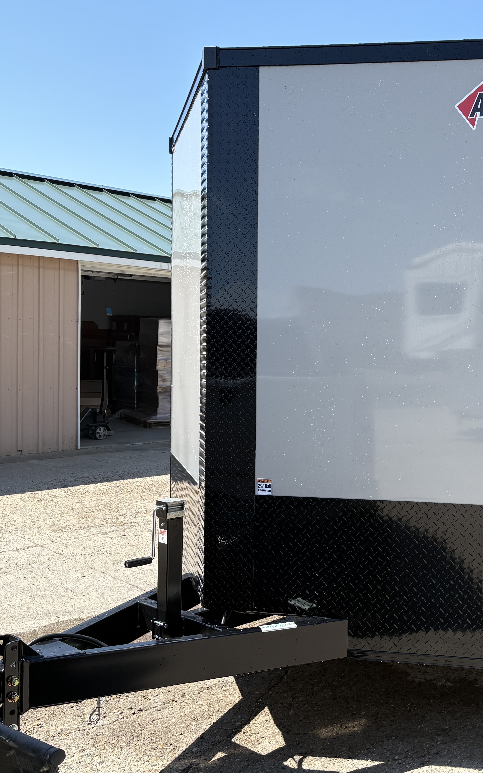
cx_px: 479
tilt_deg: -3.3
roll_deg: -1.7
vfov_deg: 52.8
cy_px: 384
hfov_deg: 31.9
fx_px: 779
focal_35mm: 37
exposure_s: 1/2075
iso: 50
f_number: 1.6
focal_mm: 5.96
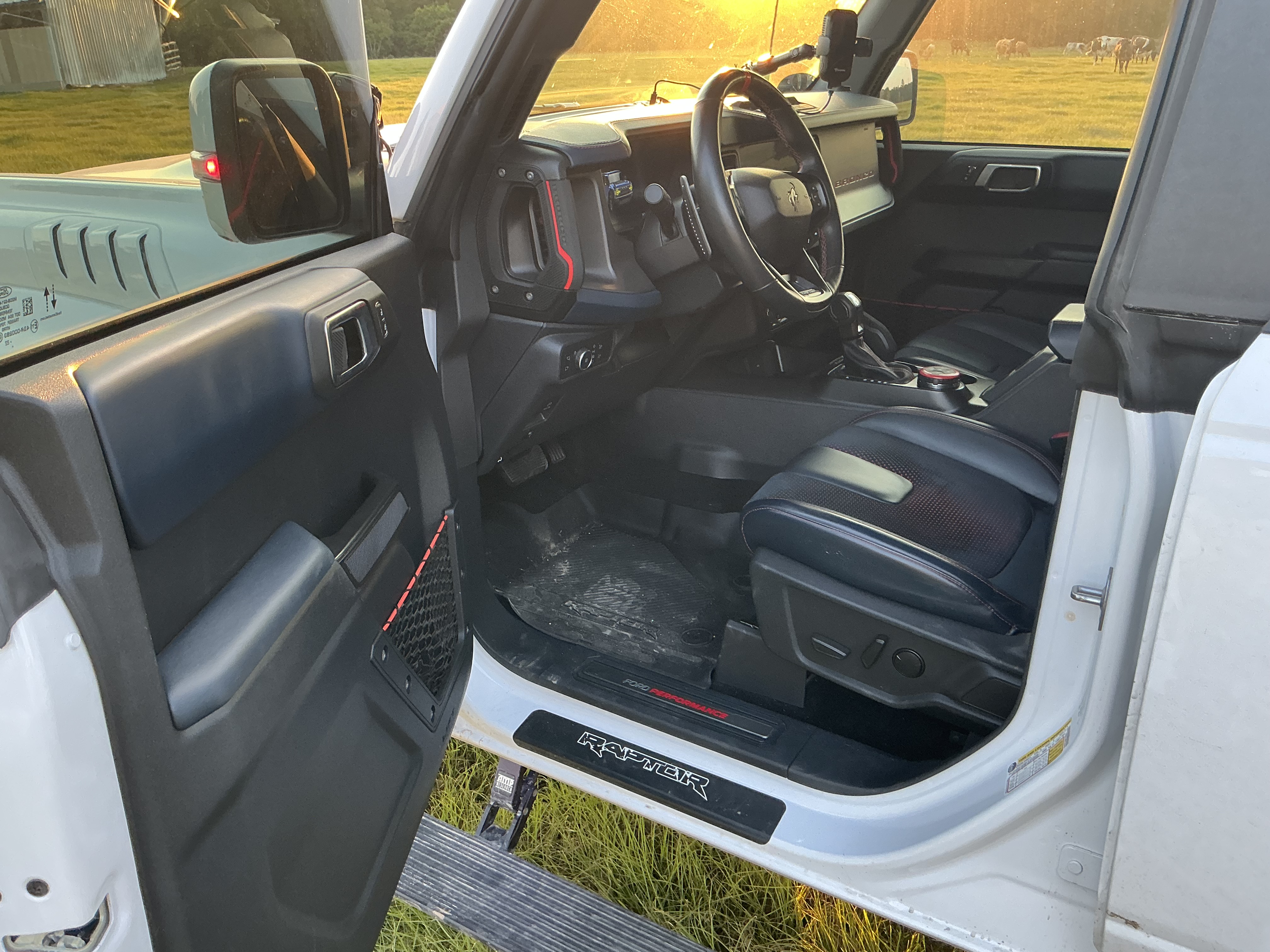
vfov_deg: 49.7
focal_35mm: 28
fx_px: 1027
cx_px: 635
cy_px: 476
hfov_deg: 63.4
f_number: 1.8
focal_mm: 3
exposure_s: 1/87
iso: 64
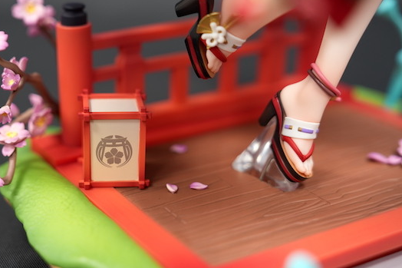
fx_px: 714
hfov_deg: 30.9
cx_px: 104
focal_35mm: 64
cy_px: 154
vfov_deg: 21.2
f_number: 2.8
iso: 200
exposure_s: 1/30
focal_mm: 43
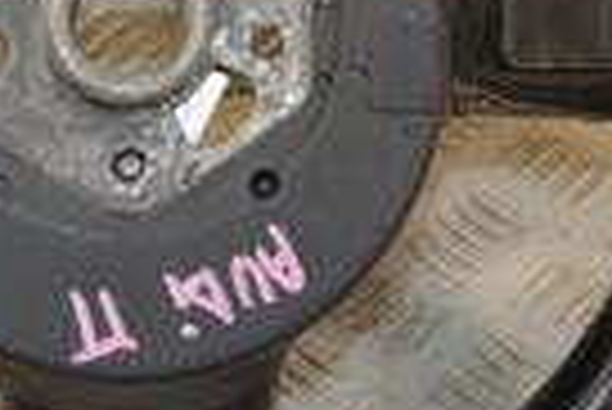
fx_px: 2811
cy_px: -32
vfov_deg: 8.3
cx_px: 212
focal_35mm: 165
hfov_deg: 12.4
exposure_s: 1/200
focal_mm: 25
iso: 800
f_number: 5.6
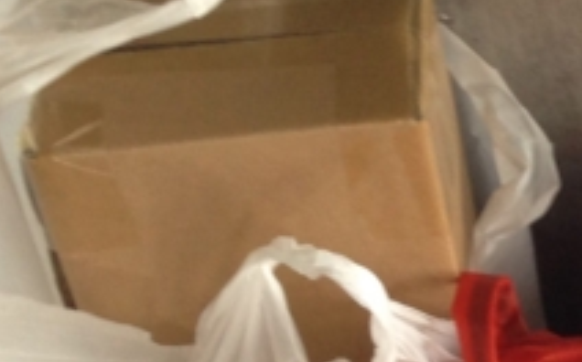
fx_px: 2614
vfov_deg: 7.9
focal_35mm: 165
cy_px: 310
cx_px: 994
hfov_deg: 11.9
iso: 50
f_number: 2.4
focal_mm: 4.12
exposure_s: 1/24
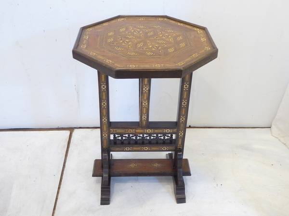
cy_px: 108
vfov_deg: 34.3
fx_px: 351
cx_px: 144
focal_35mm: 42
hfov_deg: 44.8
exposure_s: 1/15
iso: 400
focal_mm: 7.2
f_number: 3.8
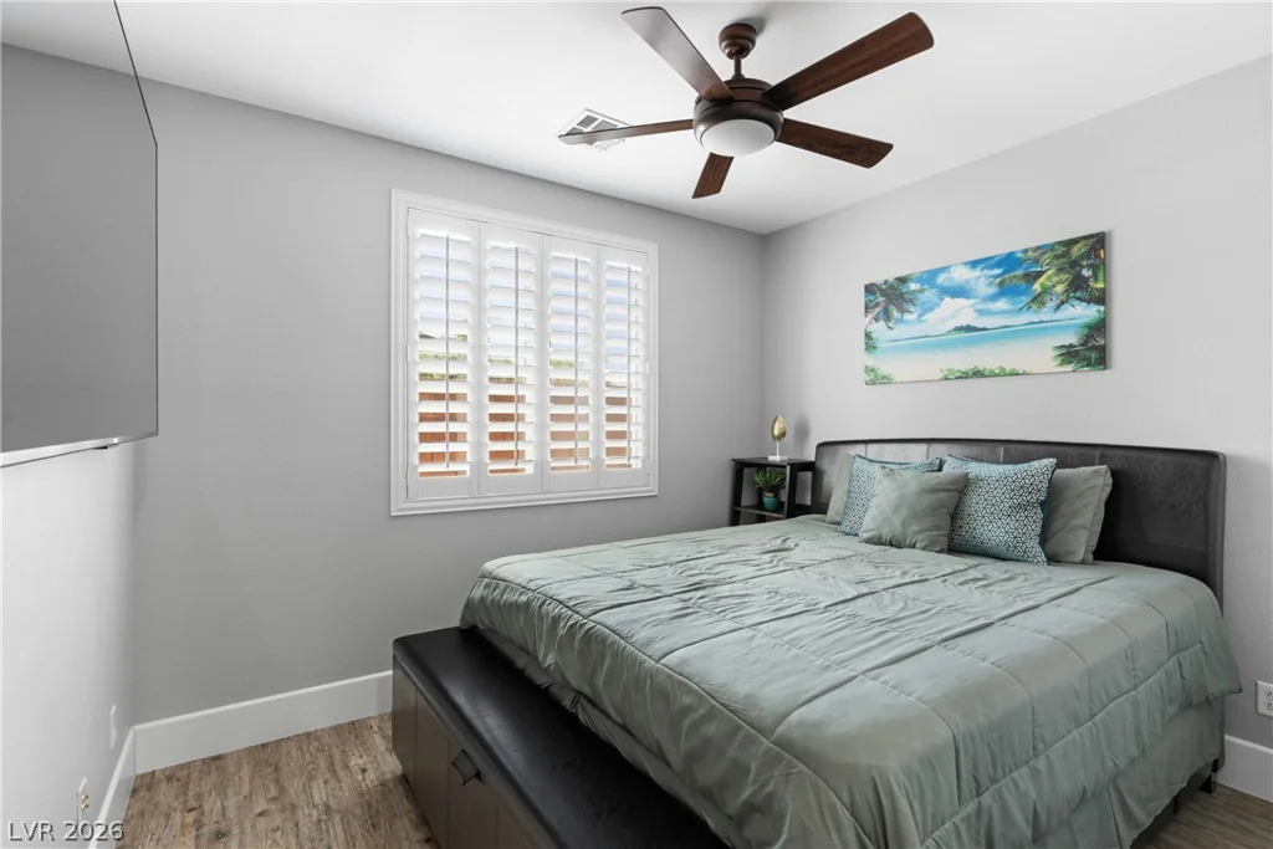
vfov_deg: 70.5
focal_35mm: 17
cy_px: 424
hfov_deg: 93.3
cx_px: 636
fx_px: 601
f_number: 8
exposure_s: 1/8
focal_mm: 17
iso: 400
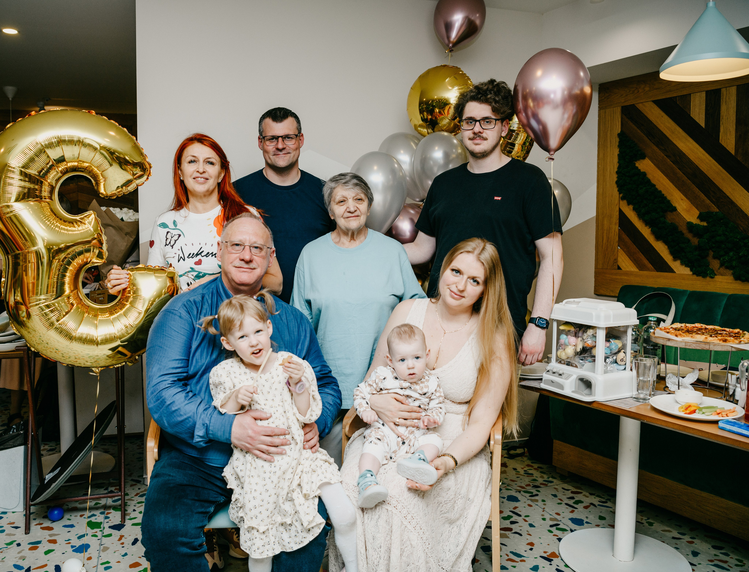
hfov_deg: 61.2
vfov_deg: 48.8
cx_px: 325
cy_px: 281
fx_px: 631
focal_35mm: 29
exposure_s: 1/160
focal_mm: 26
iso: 125
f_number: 3.5
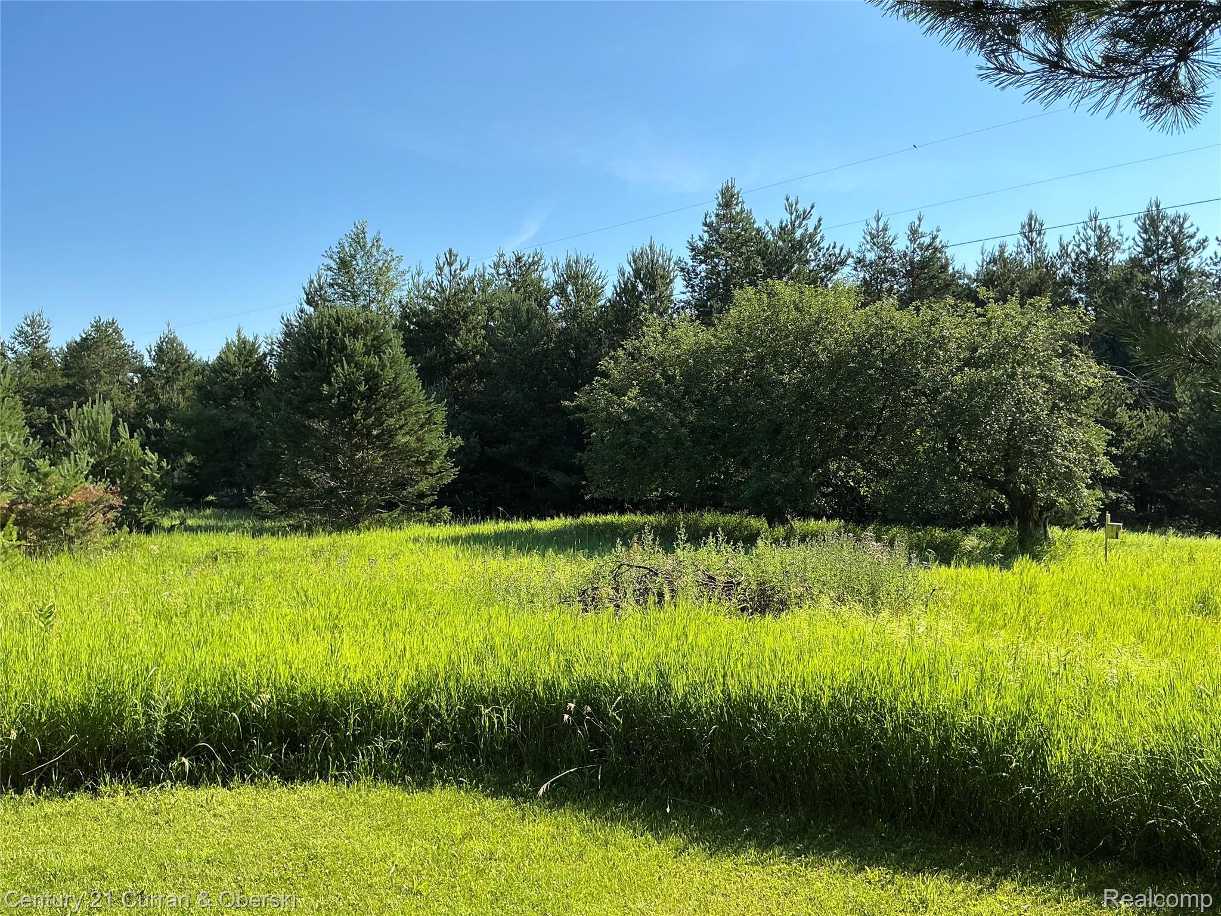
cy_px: 458
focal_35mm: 28
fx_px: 988
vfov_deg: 49.7
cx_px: 610
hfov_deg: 63.4
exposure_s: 1/1377
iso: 25
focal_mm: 3
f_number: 1.8
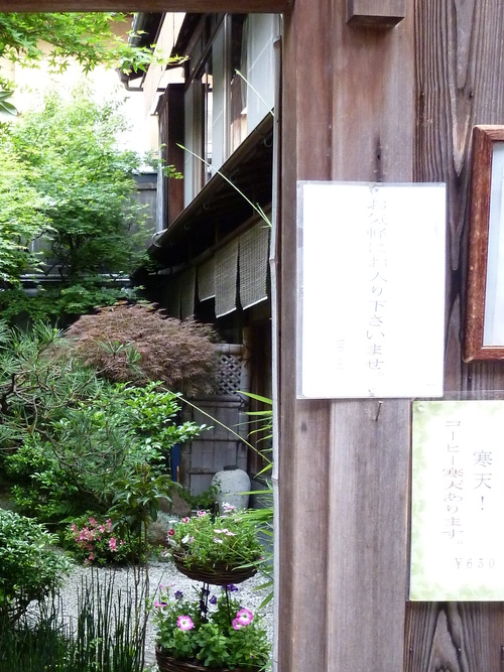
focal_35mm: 45
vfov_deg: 41.6
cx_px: 57
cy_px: 440
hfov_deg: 30.8
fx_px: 874
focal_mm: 4.1
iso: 320
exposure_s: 1/30
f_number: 3.3
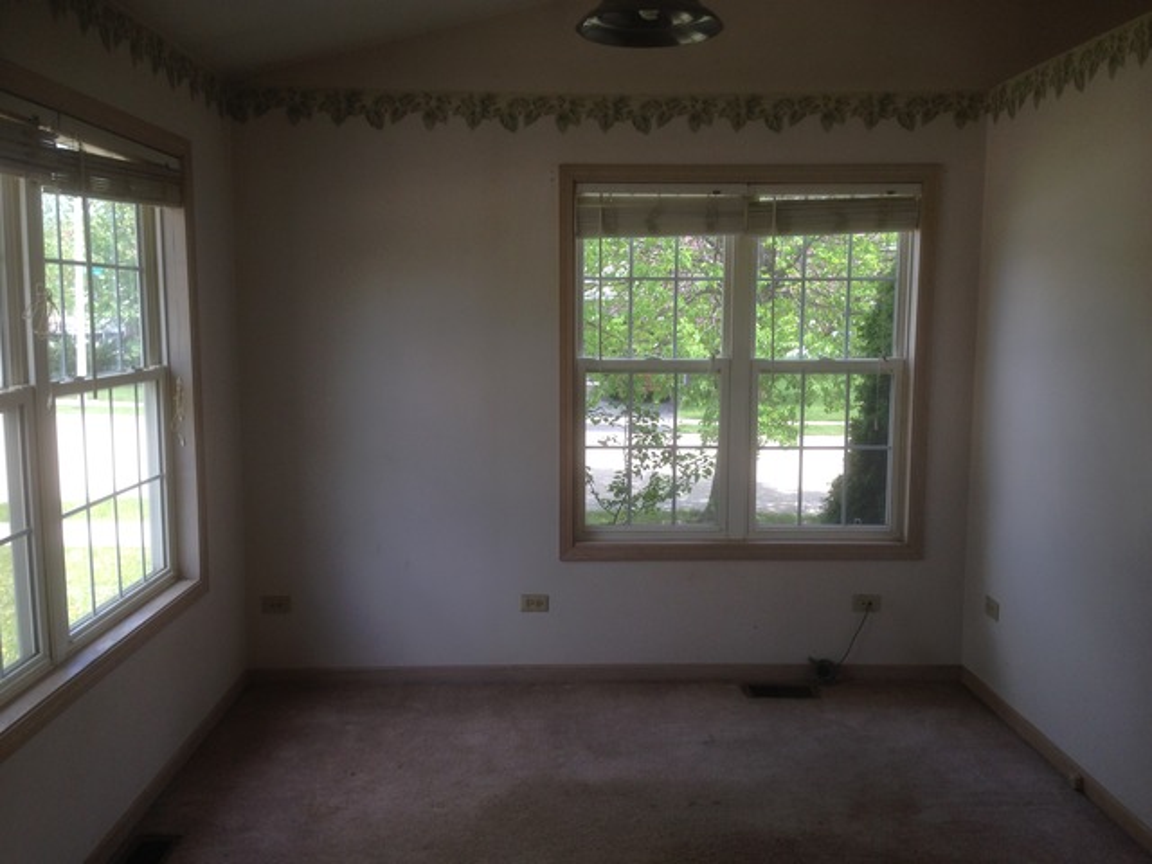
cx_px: 576
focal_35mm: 33
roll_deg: -0.6
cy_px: 432
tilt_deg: -6.8
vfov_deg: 42.9
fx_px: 1098
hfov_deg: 55.4
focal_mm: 4.12
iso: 50
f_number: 2.4
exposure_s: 1/184
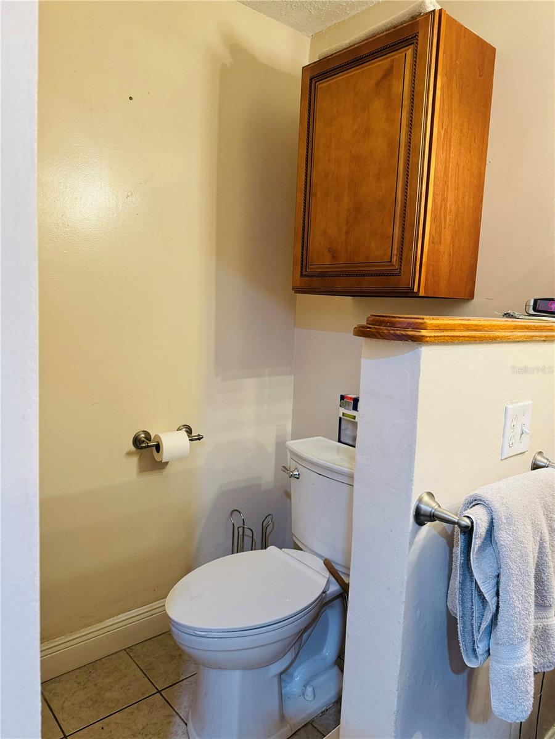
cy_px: 370
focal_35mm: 24
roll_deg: -2.6
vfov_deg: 71.6
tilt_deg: -5.4
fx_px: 513
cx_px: 278
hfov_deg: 56.8
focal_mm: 6.76
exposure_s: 1/60
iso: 250
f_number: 1.78
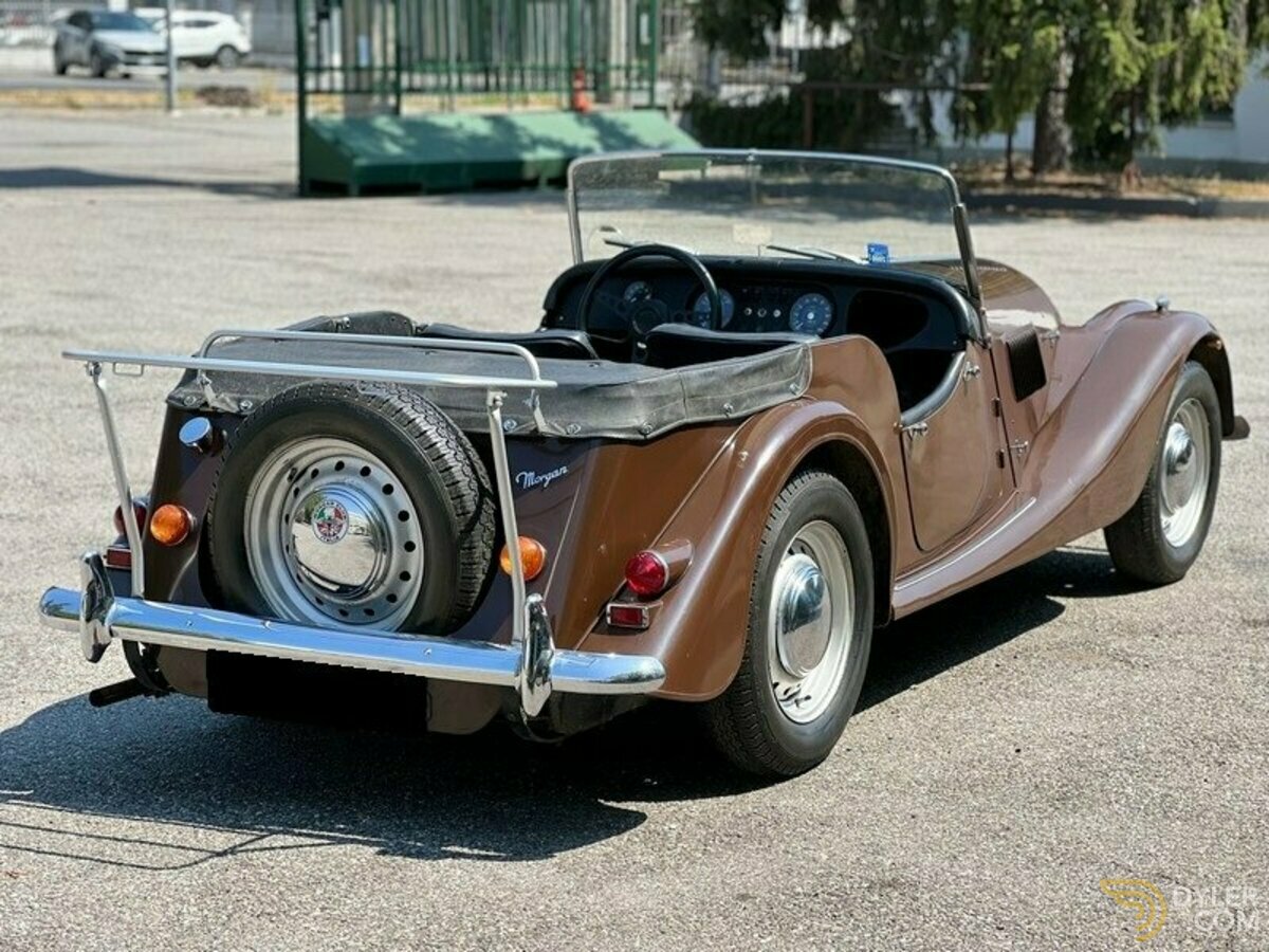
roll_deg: -1.3
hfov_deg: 25.3
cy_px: 476
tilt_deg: -8.9
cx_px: 634
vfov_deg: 19.1
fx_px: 2823
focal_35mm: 77
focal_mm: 9
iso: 32
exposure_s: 1/345
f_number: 2.8
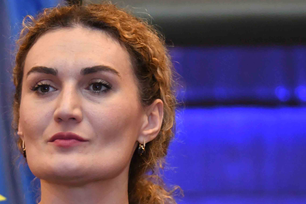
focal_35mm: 432
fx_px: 3672
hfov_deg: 4.8
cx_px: 43
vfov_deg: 3.2
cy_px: 149
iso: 5000
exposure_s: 1/400
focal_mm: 135
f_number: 5
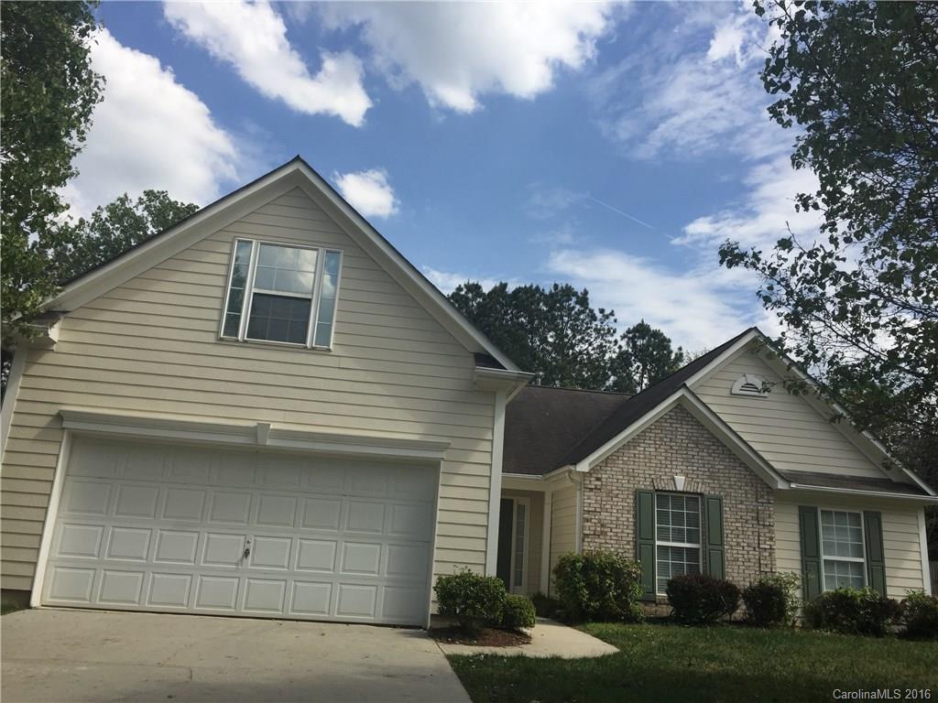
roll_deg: -5.1
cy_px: 352
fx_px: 786
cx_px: 469
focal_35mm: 29
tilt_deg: +16.0
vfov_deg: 48.2
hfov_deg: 61.7
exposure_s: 1/2475
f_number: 2.2
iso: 32
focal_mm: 4.15
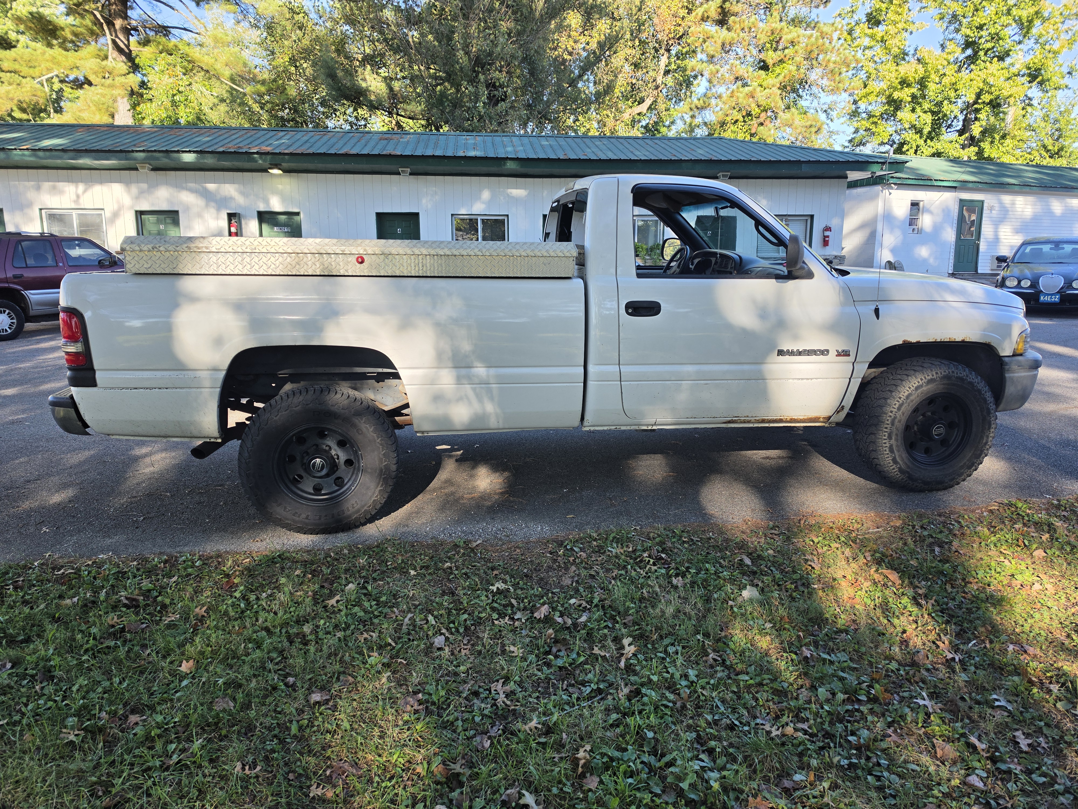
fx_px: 716
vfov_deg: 58.9
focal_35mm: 23
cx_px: 539
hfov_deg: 73.9
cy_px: 404
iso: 64
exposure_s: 1/1700
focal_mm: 6.5
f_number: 1.4
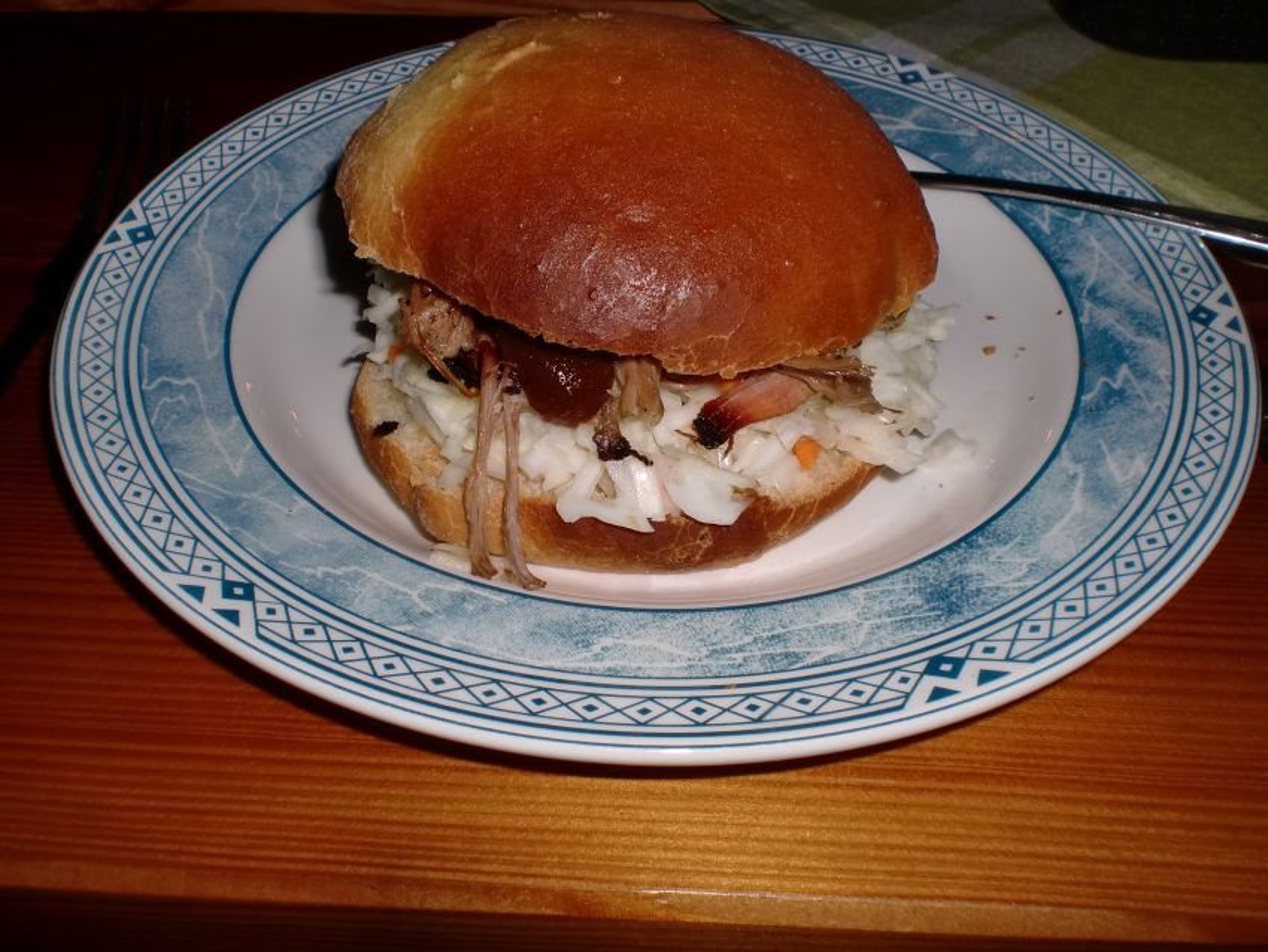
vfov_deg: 40.7
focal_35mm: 35
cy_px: 476
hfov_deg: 52.6
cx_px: 634
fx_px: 1282
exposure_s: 1/40
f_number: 5.6
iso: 64
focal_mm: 6.3
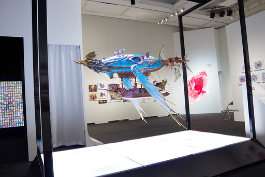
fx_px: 199
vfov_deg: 47.9
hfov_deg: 67.4
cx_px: 132
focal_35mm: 27
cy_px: 88
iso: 3200
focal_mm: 18
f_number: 5
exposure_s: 1/200
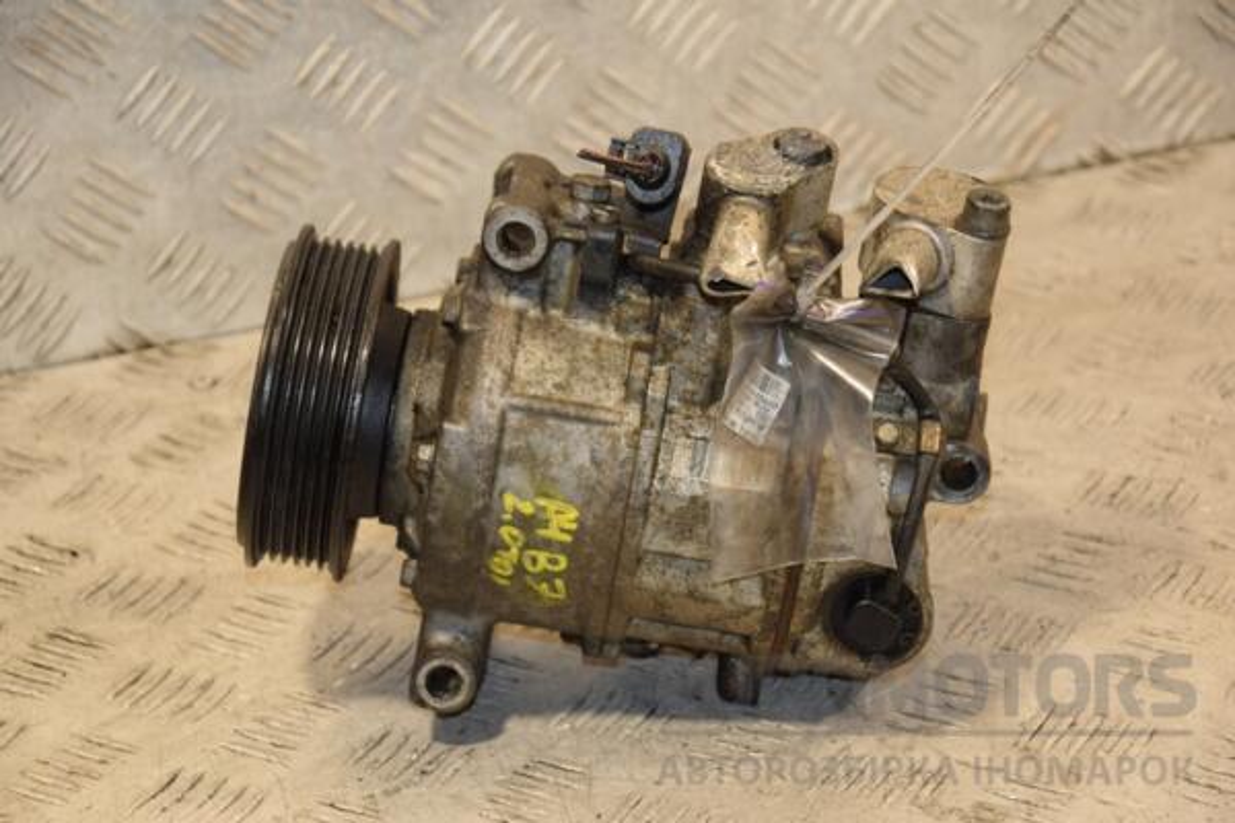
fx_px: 4116
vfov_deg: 11.4
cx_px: 618
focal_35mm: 120
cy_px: 412
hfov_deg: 17.1
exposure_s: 1/125
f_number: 5.3
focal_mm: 80
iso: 800
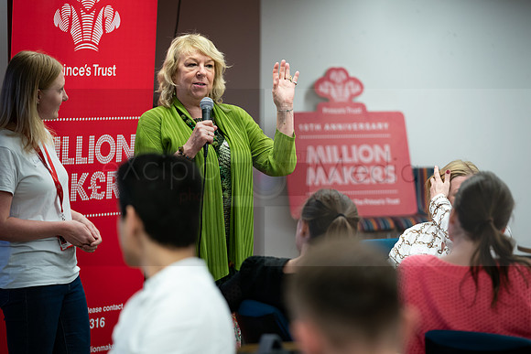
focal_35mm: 135
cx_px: 277
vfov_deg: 10.2
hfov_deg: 15.2
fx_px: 1989
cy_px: 180
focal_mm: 127
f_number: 2.8
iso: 1250
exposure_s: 1/160
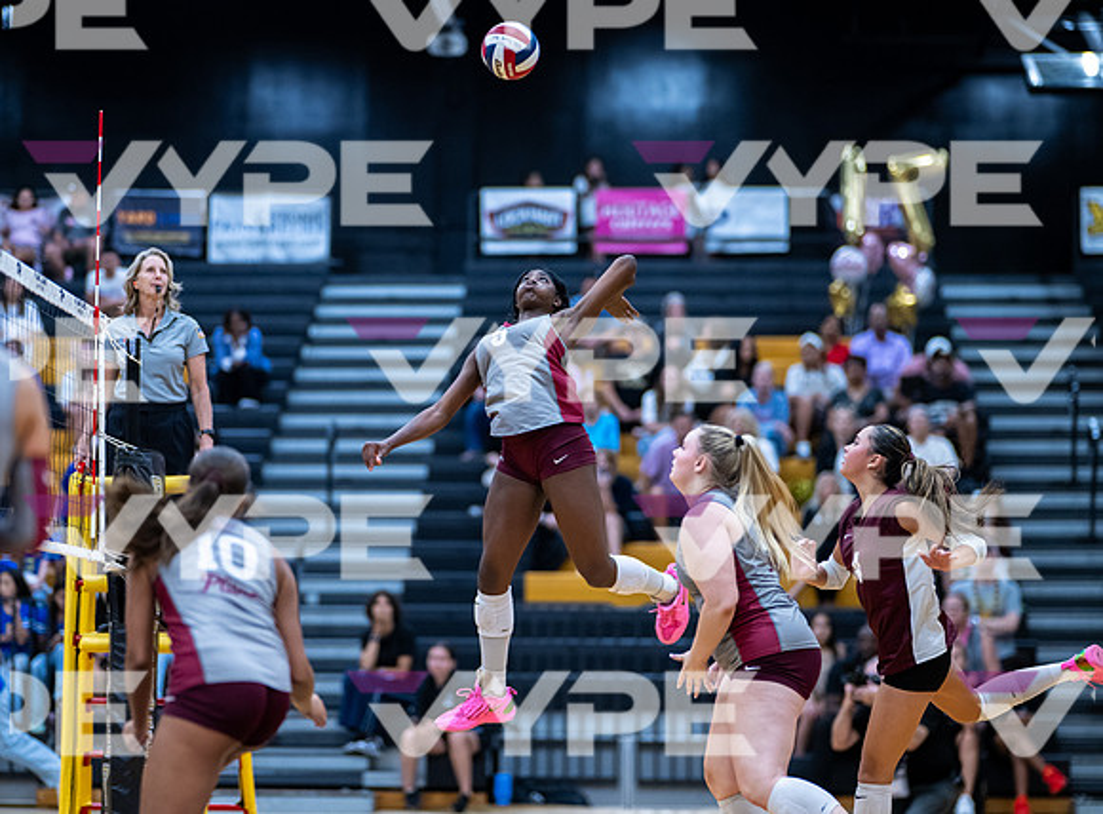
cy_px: 424
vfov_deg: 13.5
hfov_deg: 18.2
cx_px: 461
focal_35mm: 108
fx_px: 3431
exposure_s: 1/1600
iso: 1250
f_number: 1.2
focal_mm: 85
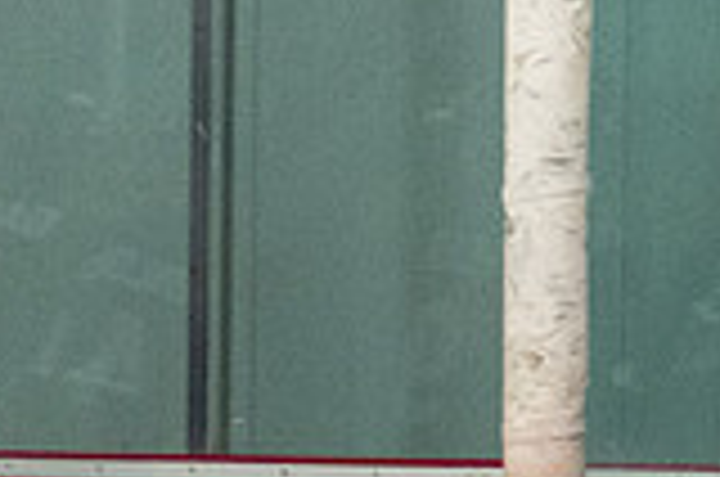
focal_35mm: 1115
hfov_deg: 1.9
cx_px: -351
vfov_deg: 1.2
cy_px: 531
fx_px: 22255
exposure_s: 1/640
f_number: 2.8
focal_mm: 135
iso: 1800
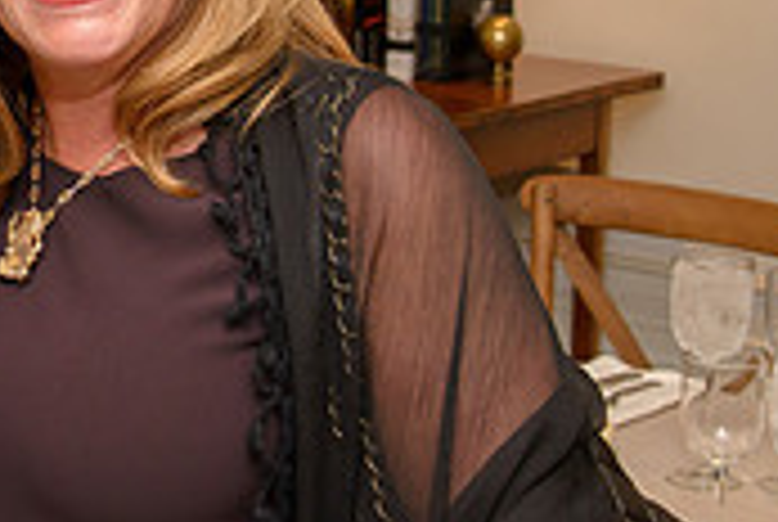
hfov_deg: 15.5
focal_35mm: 129
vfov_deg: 10.6
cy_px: 13
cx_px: -35
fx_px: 2793
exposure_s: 1/50
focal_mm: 35
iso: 800
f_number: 5.6
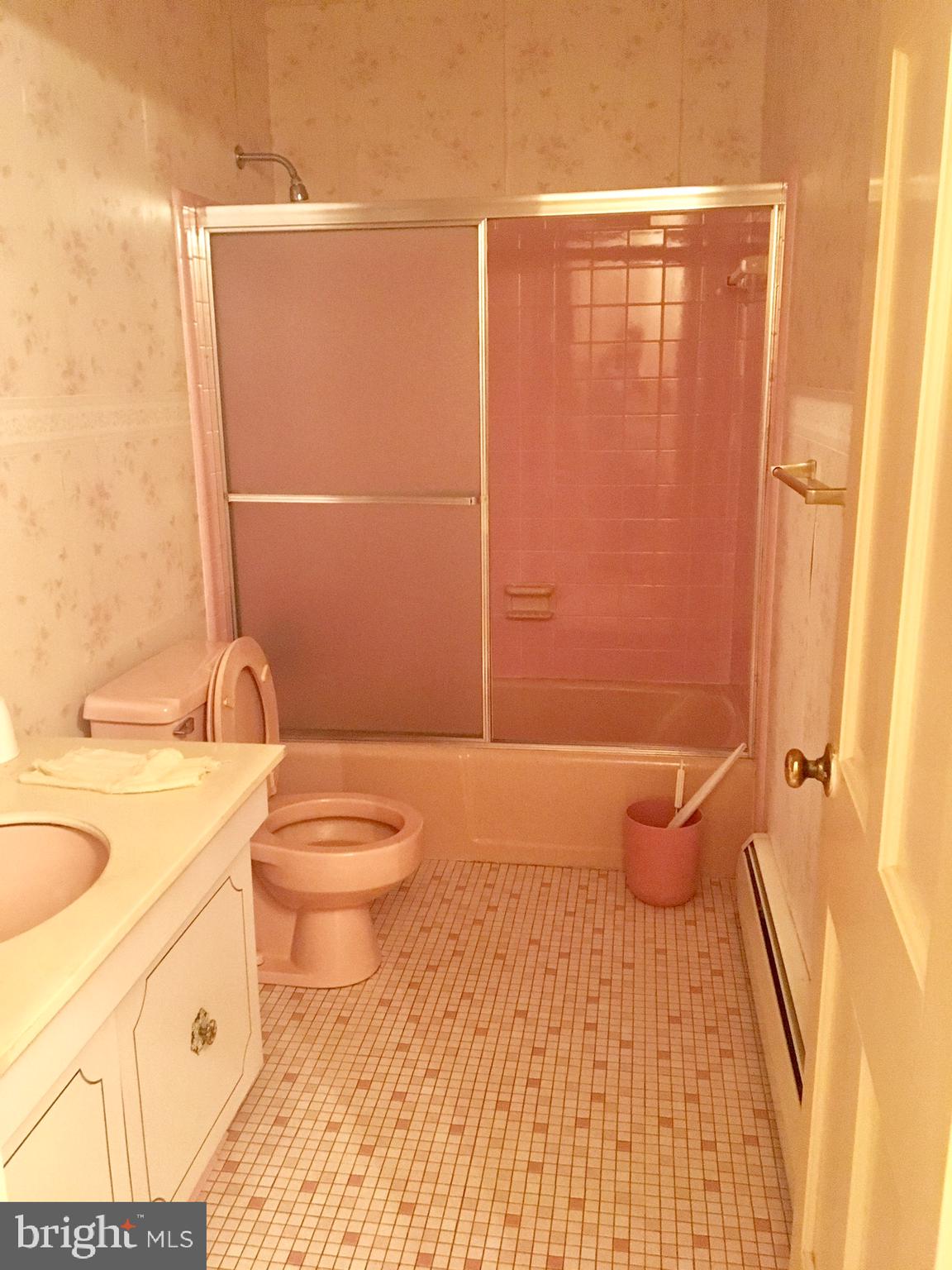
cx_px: 476
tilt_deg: -14.4
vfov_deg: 61.7
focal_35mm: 29
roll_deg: +1.8
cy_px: 635
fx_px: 1063
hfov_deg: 48.2
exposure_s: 1/15
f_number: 2.2
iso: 320
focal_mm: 4.15
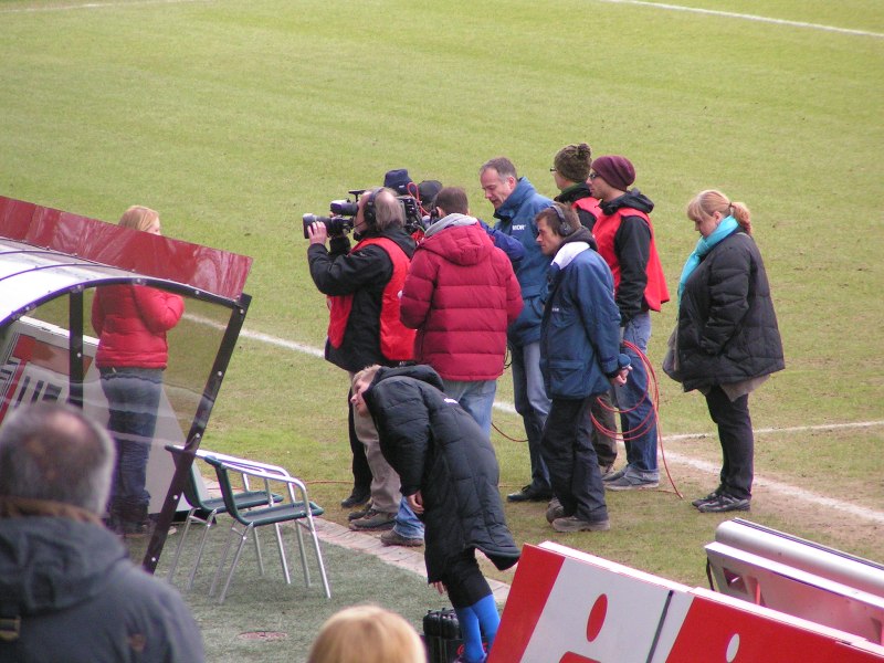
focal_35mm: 380
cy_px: 332
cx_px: 442
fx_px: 9704
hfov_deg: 5.2
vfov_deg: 3.9
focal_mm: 58
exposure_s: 1/400
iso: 200
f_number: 3.5
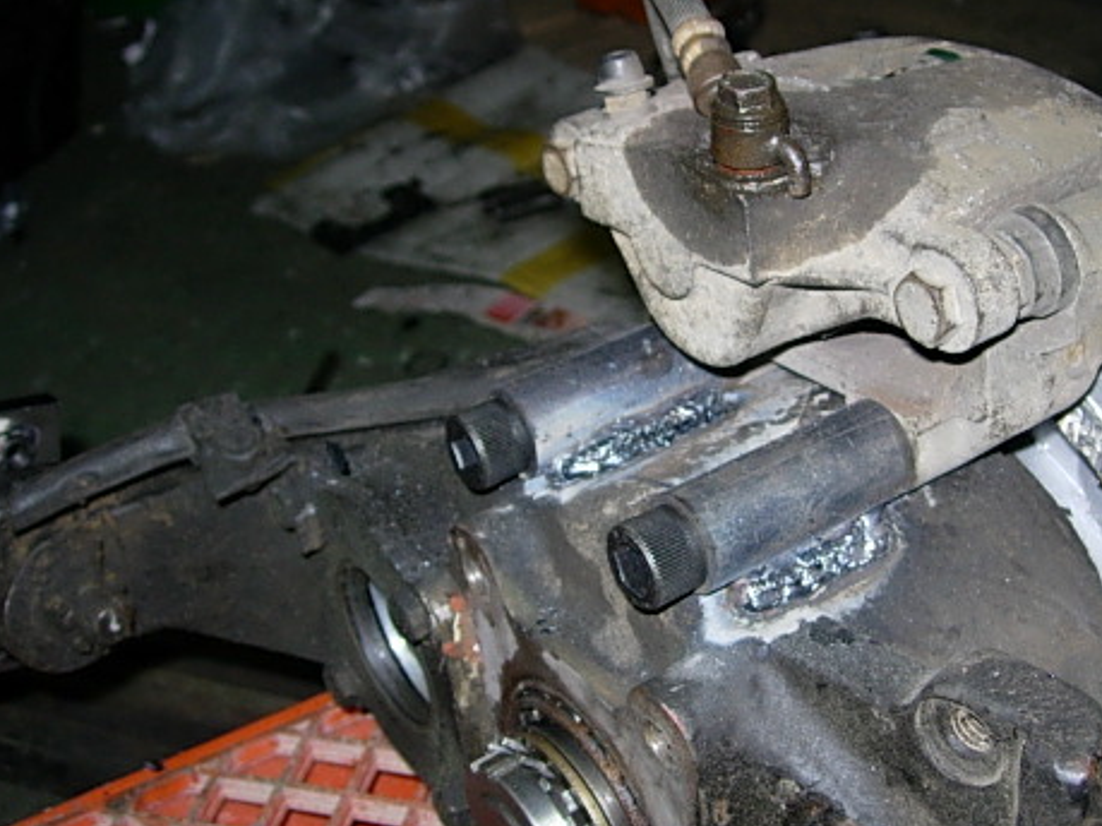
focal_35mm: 53
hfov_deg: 35.9
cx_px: 701
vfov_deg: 27.5
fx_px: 1687
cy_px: 375
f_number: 2.8
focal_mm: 7.8
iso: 79
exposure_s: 1/64
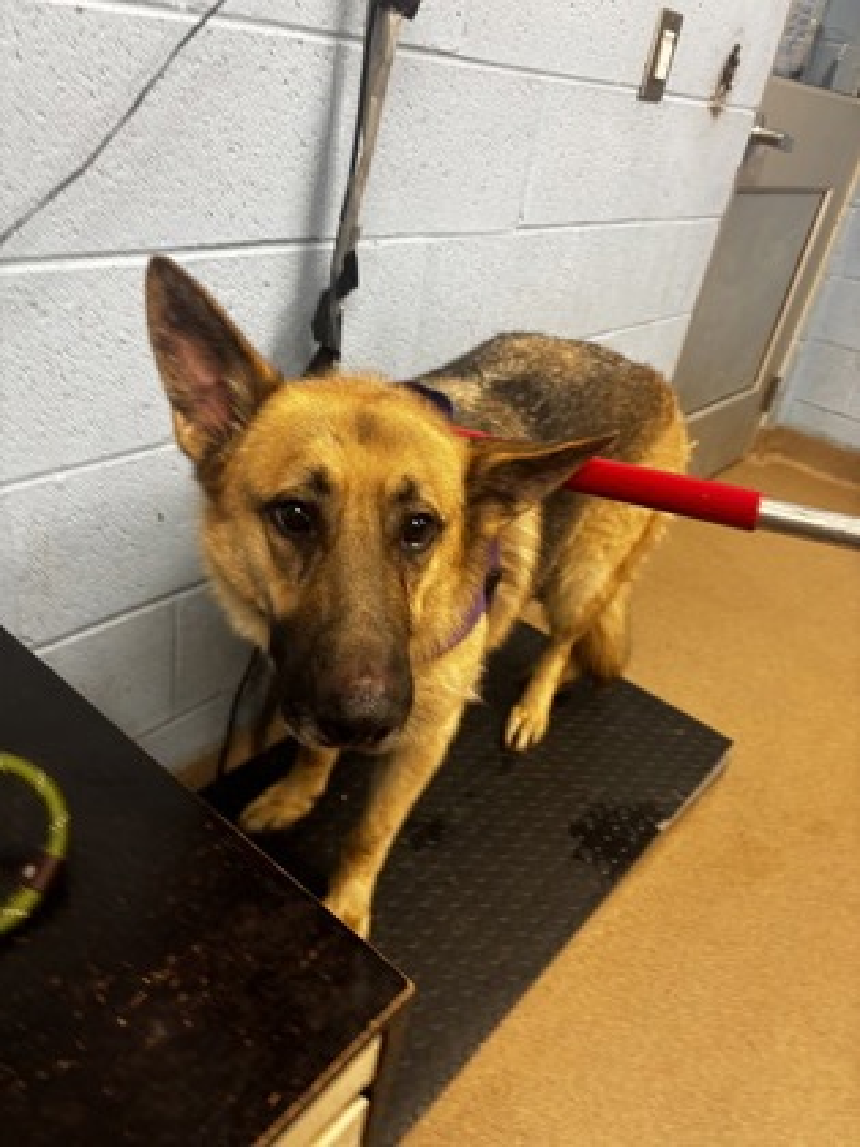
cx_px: 430
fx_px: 861
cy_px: 574
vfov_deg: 67.3
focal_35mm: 26
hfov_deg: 53.1
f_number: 1.6
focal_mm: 5.96
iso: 100
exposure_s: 1/41
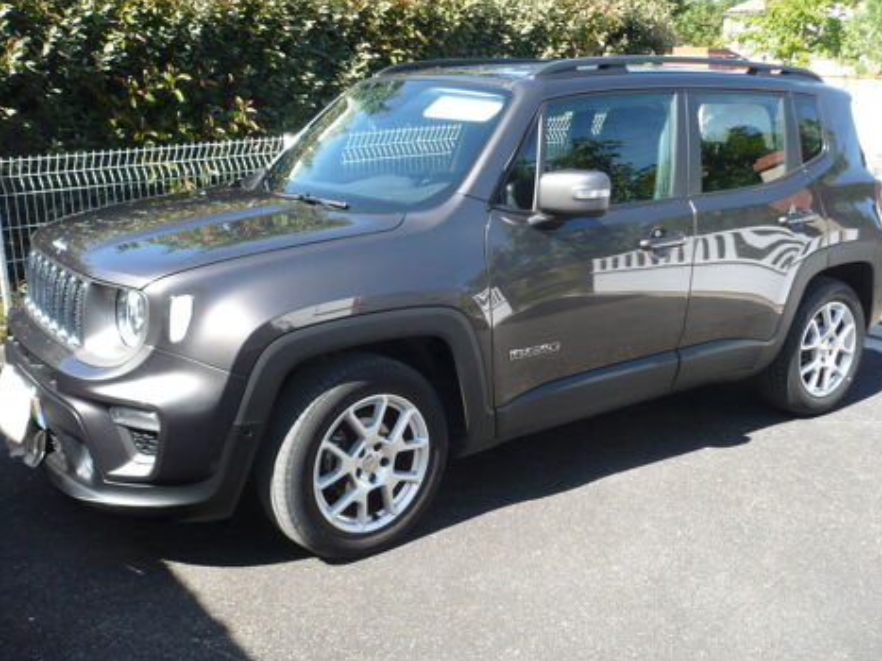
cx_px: 451
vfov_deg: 39.6
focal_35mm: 36
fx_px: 917
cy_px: 323
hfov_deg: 51.4
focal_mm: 5.8
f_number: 2.8
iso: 100
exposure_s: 1/320
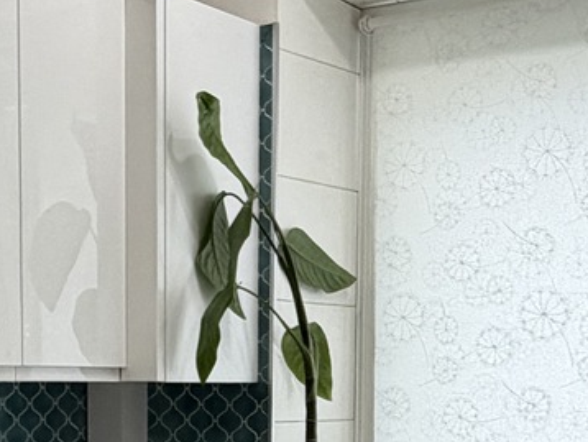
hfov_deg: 24.4
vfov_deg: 17.7
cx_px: 279
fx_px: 1360
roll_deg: -0.7
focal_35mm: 80
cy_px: 500
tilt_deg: -5.5
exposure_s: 1/121
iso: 160
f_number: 2.2
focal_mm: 2.22
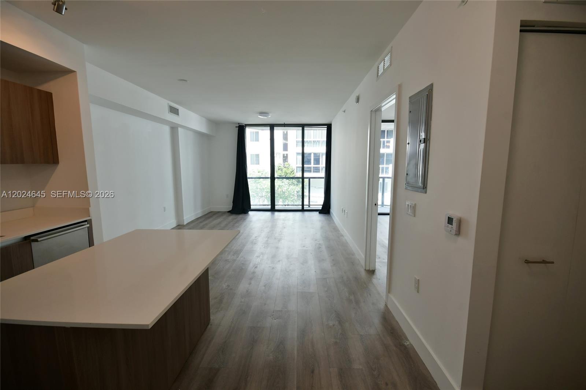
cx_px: 293
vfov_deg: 77.3
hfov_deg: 100.4
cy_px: 195
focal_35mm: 15
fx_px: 244
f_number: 6.3
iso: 800
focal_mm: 10
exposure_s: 1/100
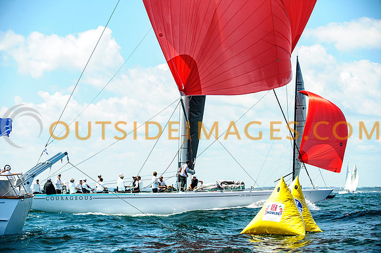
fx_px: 1111
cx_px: 190
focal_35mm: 105
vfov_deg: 13.0
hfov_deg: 19.5
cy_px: 126
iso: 320
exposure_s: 1/1600
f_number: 5
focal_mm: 105
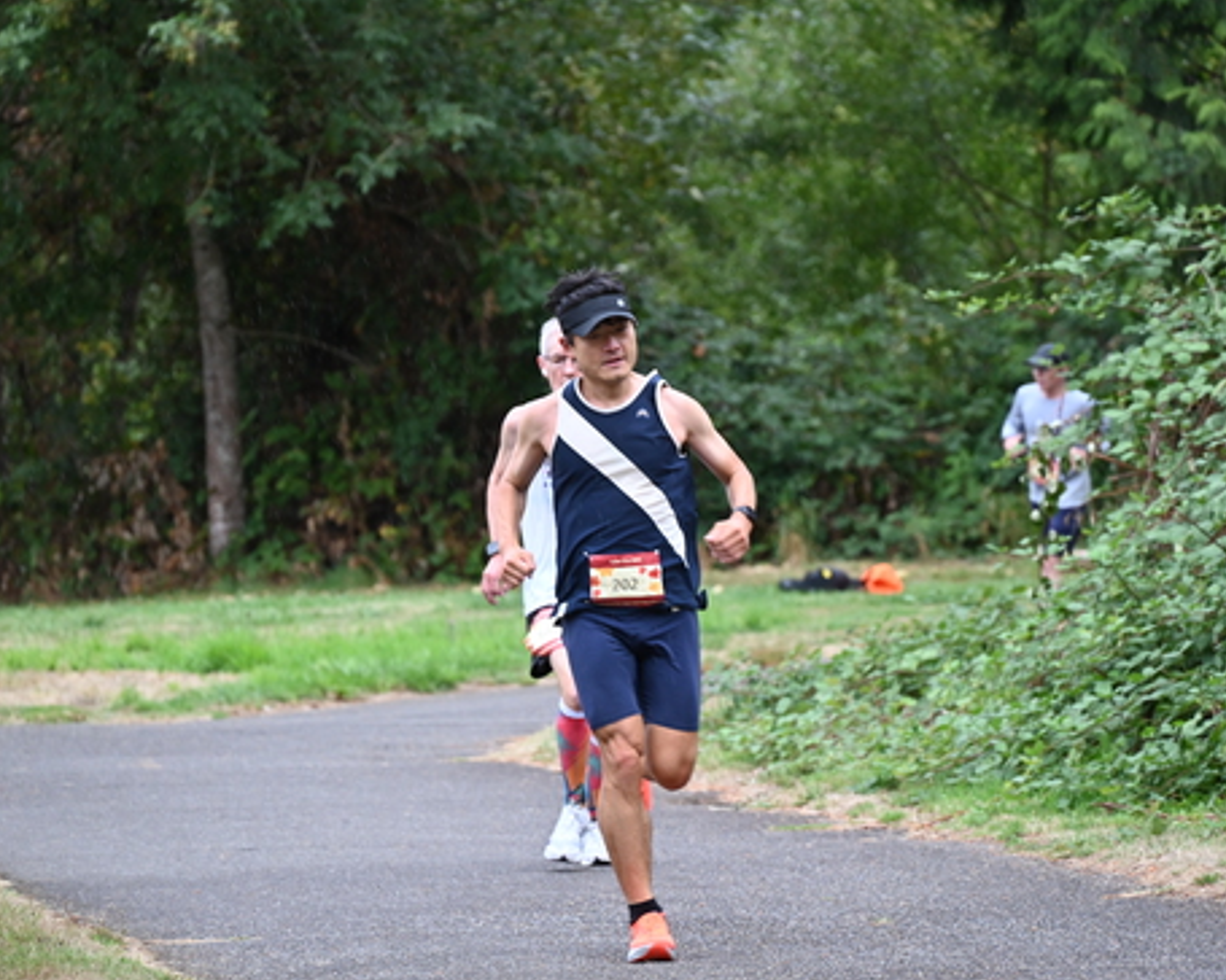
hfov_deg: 8.5
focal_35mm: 227
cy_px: 489
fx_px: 8237
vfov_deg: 6.8
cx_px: 641
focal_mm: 200
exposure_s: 1/250
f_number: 6.3
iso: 1000
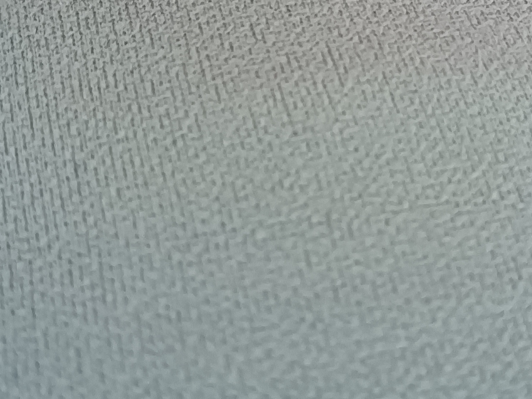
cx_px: 395
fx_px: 1291
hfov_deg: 23.1
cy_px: 32
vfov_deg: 17.3
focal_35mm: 84
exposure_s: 1/33.3
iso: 702
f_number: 1.9
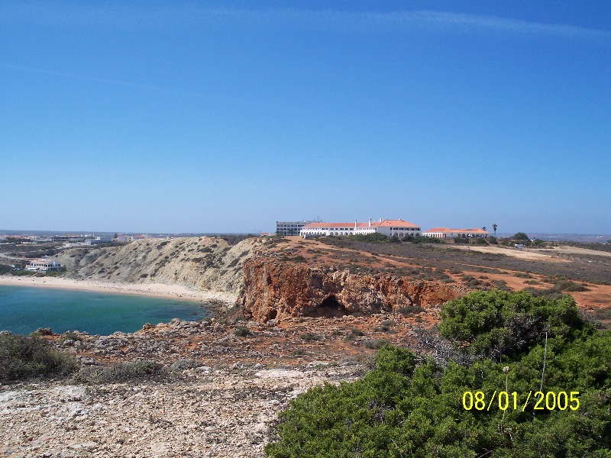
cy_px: 229
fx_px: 671
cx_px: 306
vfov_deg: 37.7
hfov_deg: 49.0
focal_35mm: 38
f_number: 4.8
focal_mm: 8
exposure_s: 1/1000
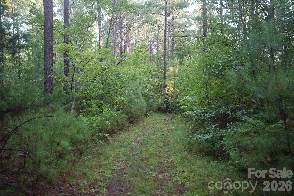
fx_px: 286
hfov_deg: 54.4
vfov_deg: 37.8
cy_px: 98
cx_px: 147
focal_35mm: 35
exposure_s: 1/40
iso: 100
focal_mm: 35
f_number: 2.8
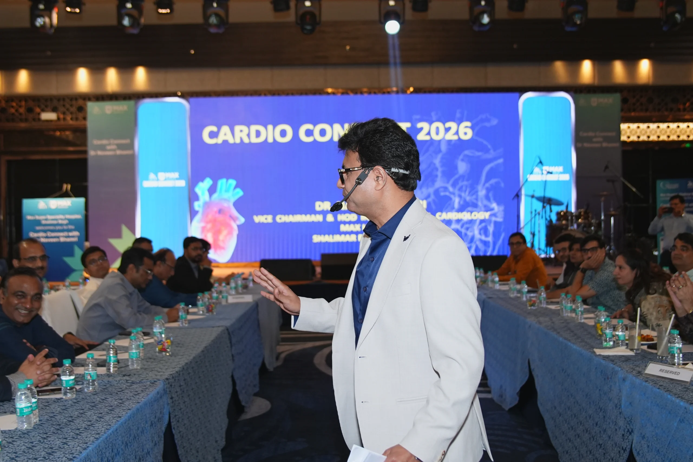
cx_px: 346
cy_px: 231
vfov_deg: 36.9
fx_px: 693
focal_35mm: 36
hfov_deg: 53.1
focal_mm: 24
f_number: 2.8
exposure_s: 1/160
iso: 1250
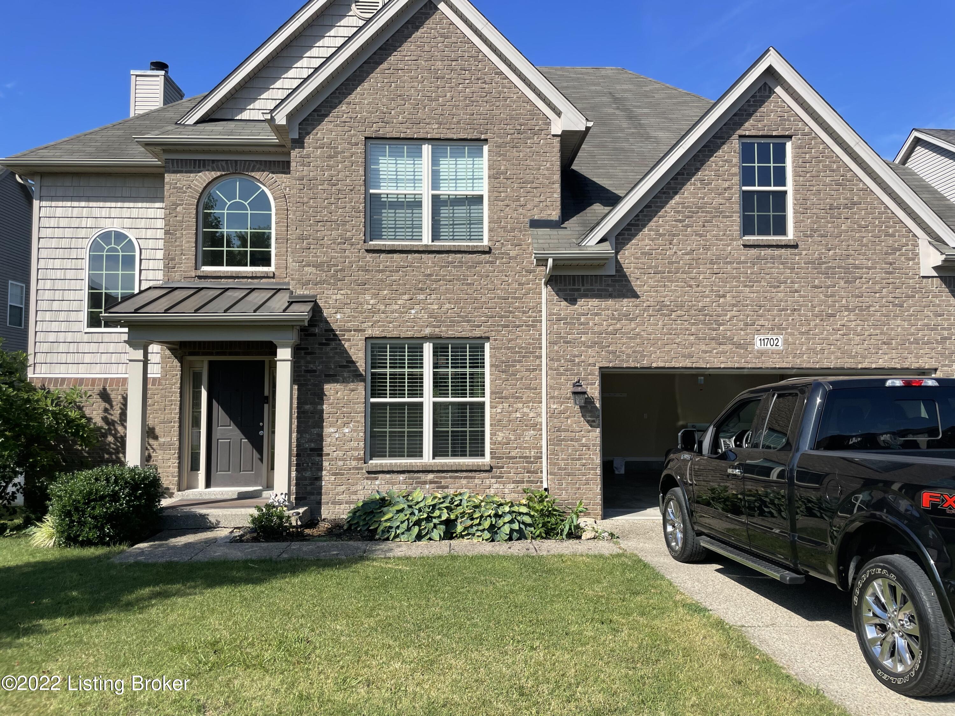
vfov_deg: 53.1
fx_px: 717
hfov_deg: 67.3
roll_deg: +0.2
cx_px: 478
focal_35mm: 26
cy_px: 358
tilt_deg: +2.7
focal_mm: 4.2
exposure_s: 1/2451
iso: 32
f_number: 1.6
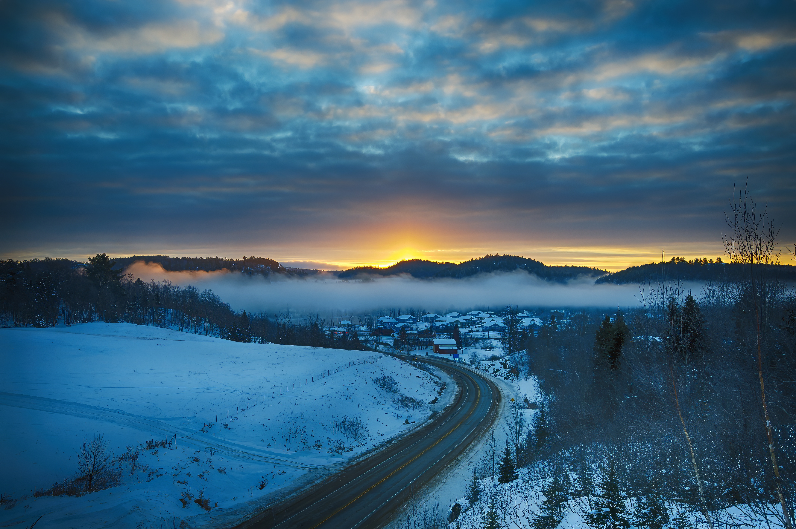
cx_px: 398
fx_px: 574
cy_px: 264
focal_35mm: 26
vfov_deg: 49.5
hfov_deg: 69.4
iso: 400
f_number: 7.1
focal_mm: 26
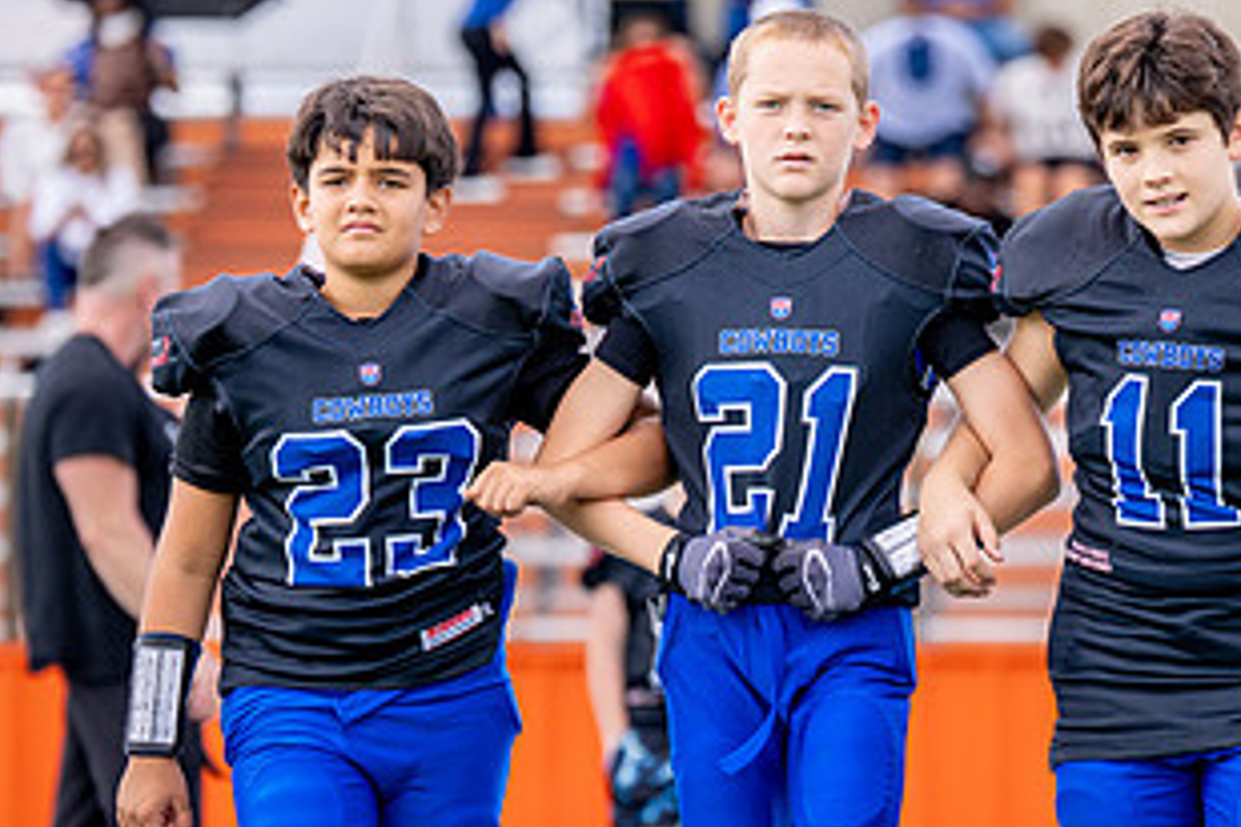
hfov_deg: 7.7
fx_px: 9238
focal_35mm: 268
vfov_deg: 5.1
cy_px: 533
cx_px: 920
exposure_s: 1/2000
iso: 250
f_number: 2.8
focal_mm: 122
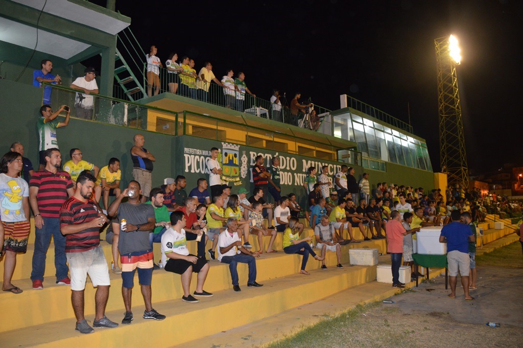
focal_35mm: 27
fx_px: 392
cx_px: 262
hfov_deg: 67.4
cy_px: 174
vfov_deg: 47.9
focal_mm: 18
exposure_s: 1/60
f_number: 3.5
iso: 1000
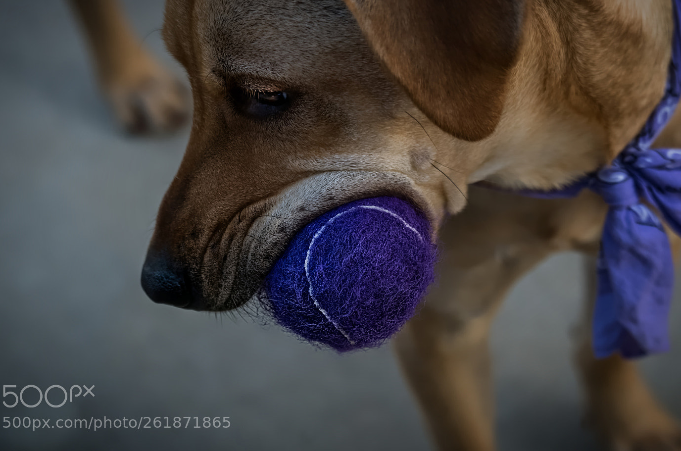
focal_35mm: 136
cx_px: 368
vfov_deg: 10.0
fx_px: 2567
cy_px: 199
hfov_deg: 15.1
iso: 280
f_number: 4.5
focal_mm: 78
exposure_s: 1/125
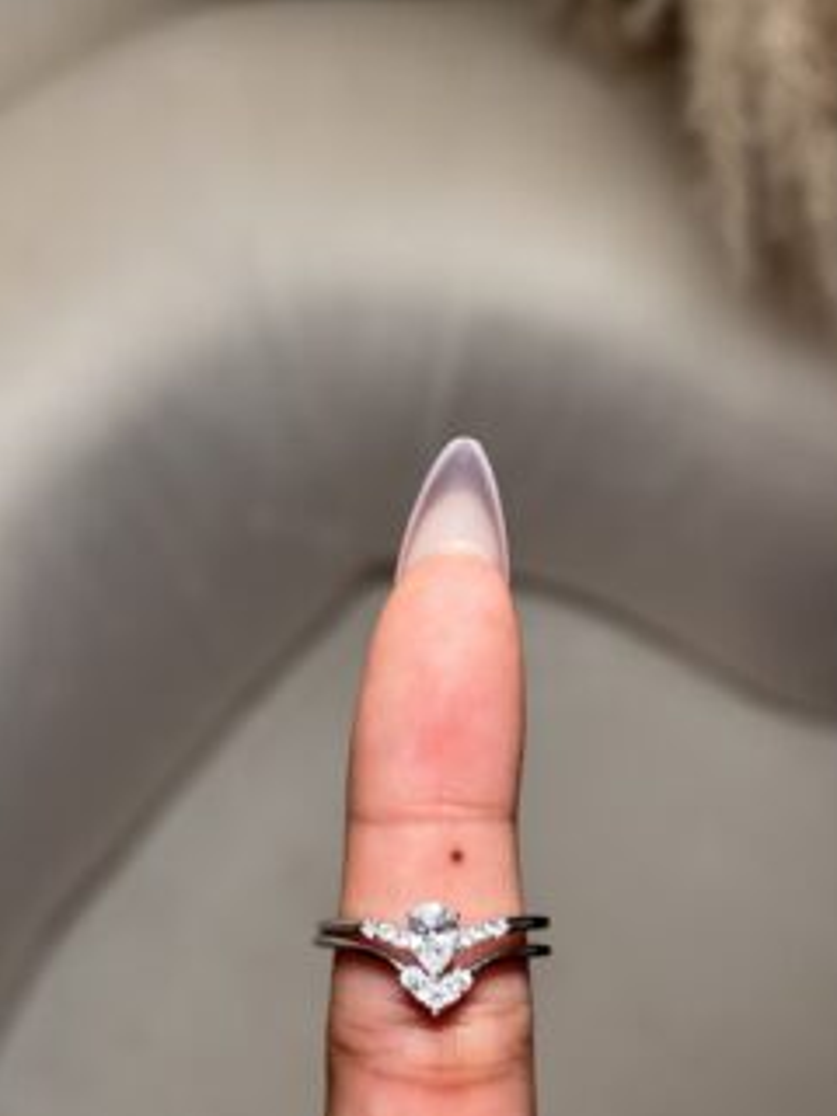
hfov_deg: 22.6
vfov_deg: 29.8
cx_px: 408
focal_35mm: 65
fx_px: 2096
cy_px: 582
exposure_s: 1/75
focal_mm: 5.96
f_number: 1.6
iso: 50
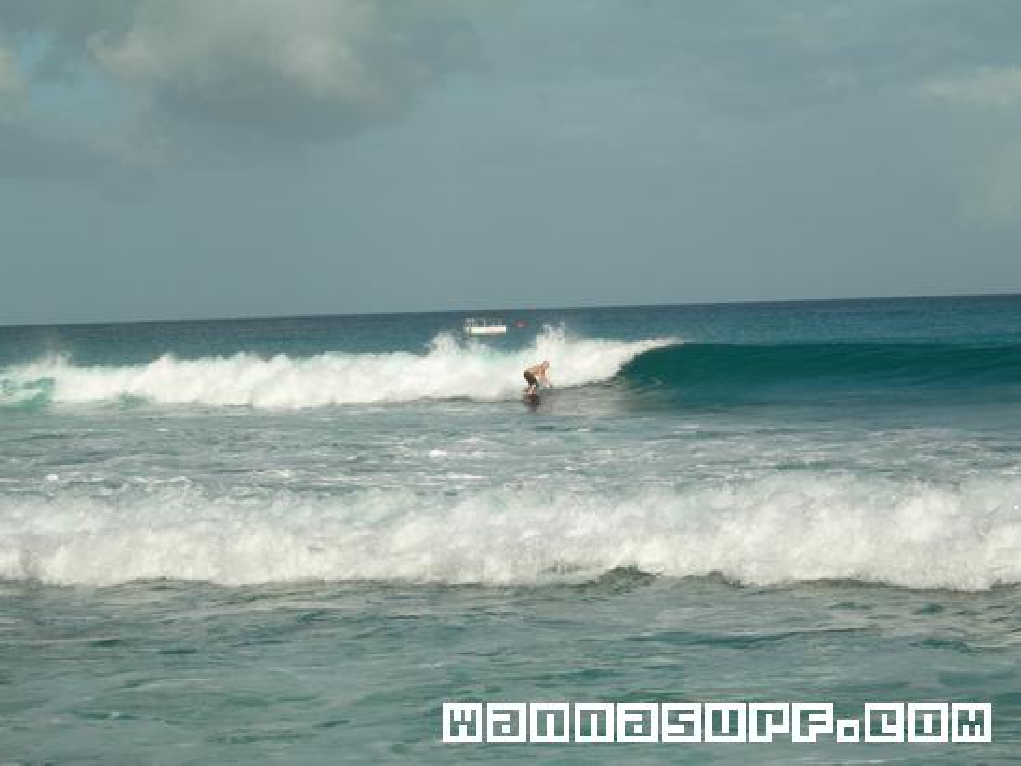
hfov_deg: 17.4
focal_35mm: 113
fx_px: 3334
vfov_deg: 13.1
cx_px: 510
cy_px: 383
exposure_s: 1/353
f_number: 8.2
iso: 50
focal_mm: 23.4
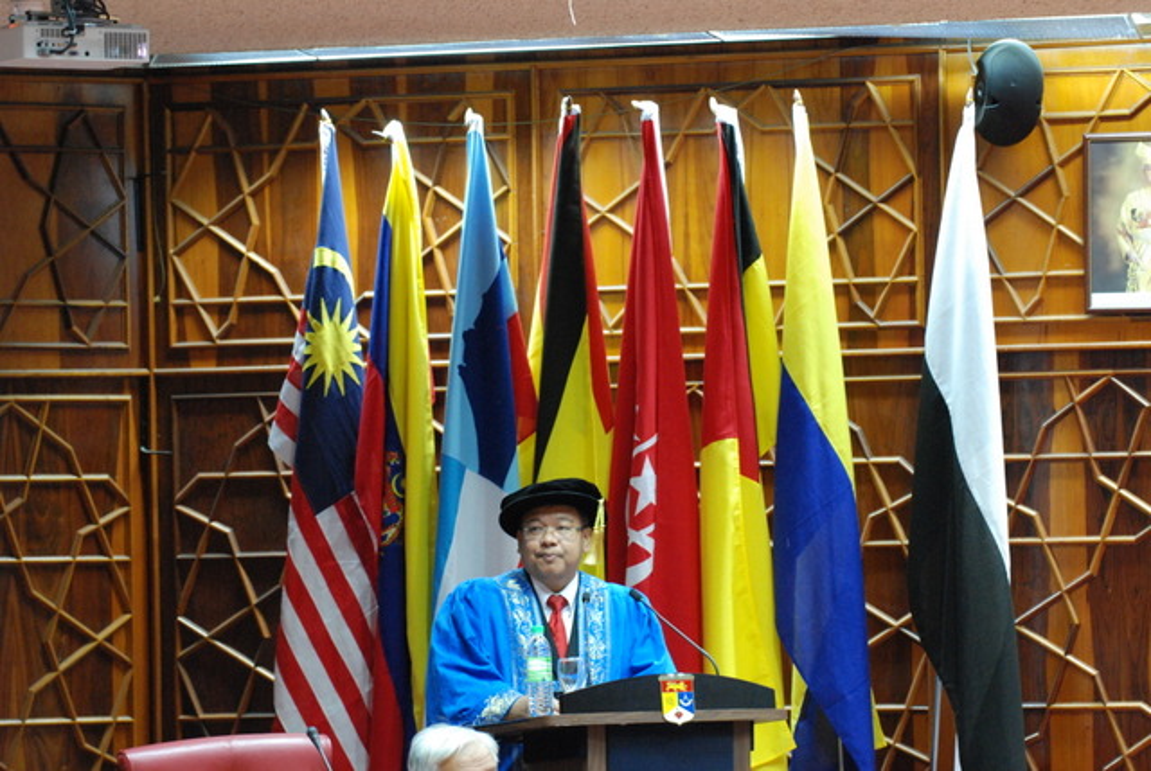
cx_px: 576
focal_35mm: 188
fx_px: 6004
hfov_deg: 10.9
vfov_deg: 7.4
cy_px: 386
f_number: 4.5
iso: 1600
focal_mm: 125
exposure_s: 1/15
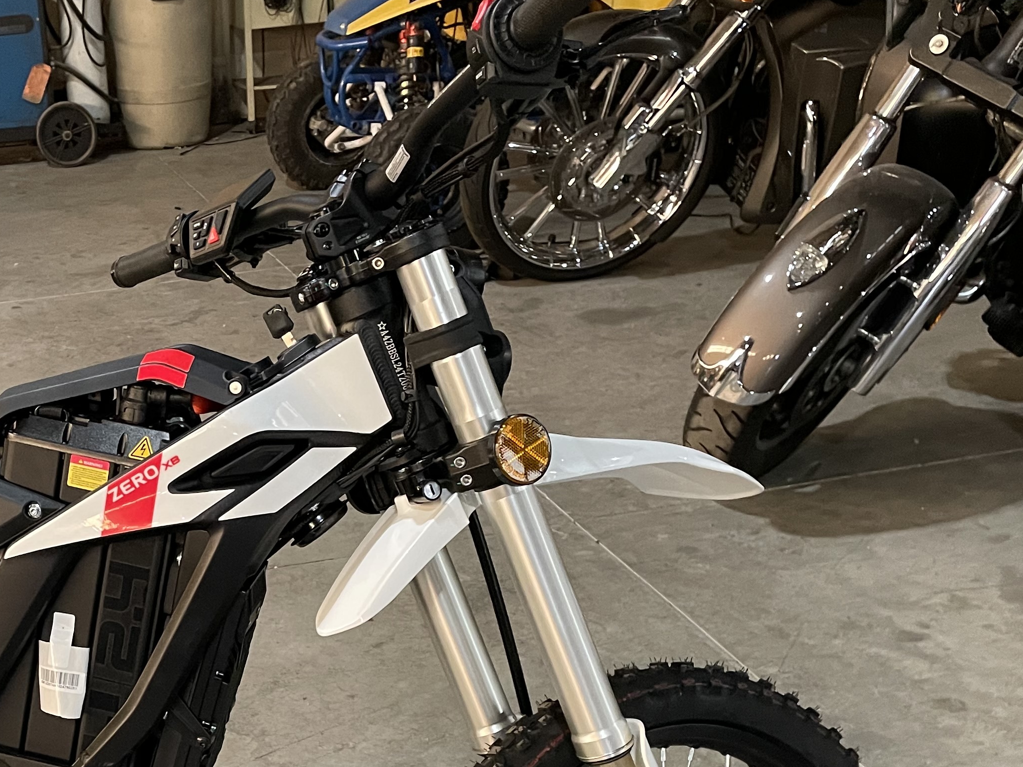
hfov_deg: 35.8
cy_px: 710
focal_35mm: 51
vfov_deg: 27.4
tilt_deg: -30.2
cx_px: 153
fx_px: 1507
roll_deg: +4.0
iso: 500
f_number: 1.6
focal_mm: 4.2
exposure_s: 1/60
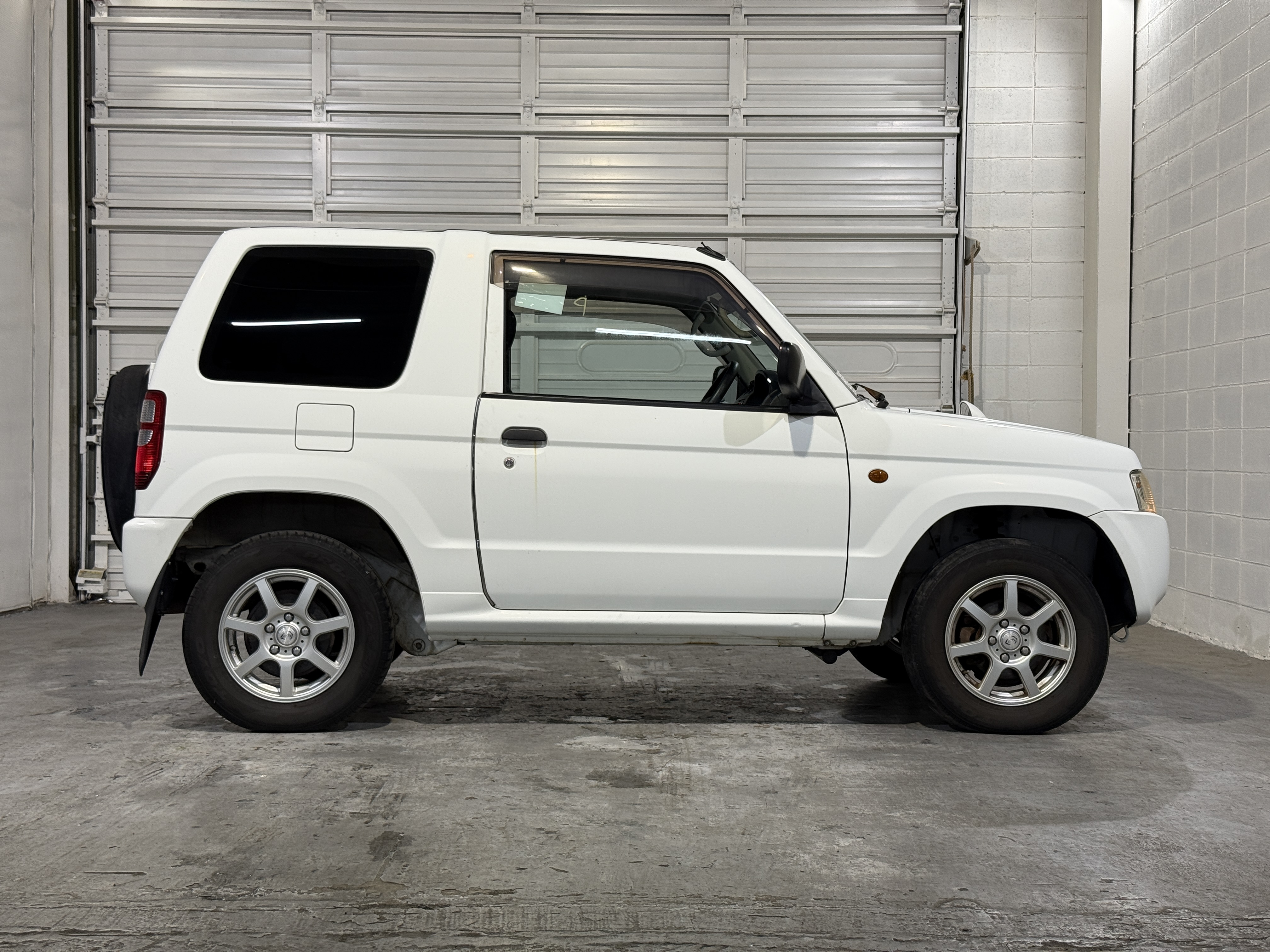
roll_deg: -0.8
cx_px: 635
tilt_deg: -0.4
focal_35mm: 48
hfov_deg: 39.7
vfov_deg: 30.3
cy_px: 476
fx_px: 1761
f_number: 1.78
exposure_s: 1/60
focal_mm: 6.76
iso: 50
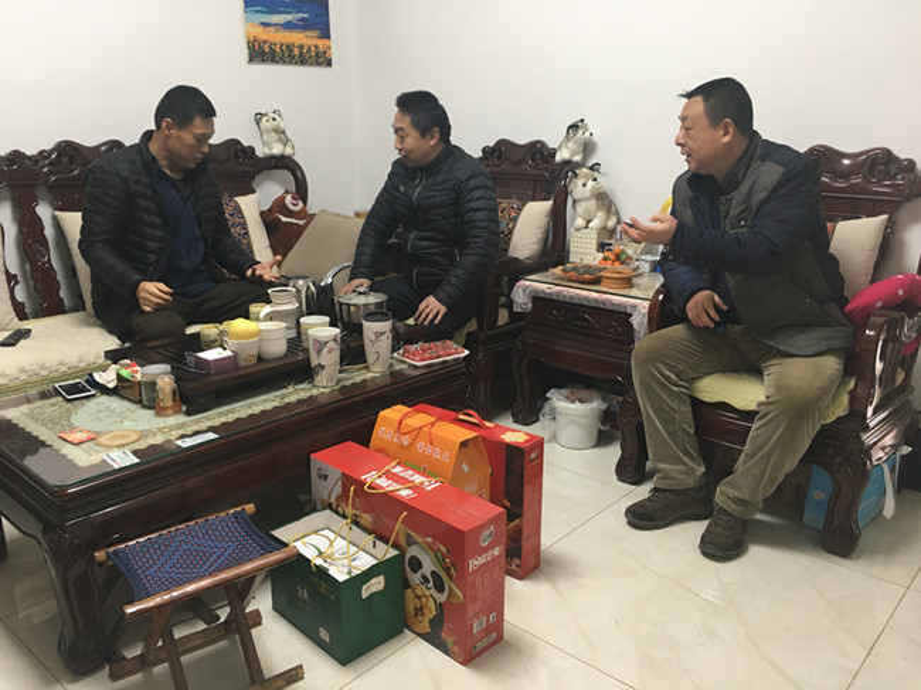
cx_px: 460
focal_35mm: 29
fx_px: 771
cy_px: 345
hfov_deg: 61.7
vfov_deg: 48.2
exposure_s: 1/33
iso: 125
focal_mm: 4.15
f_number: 2.2
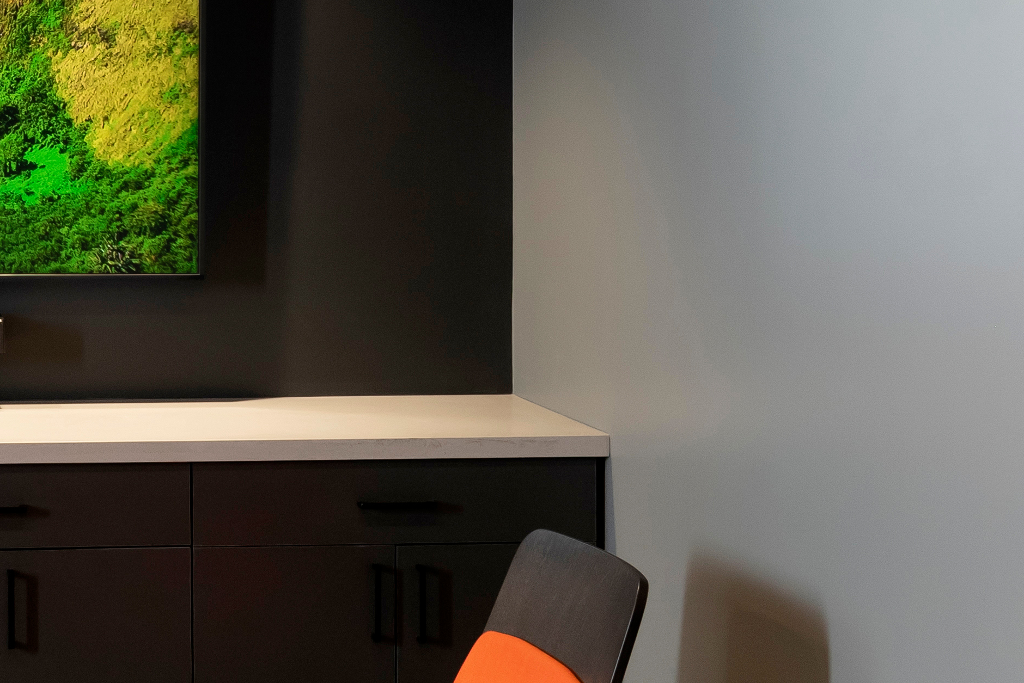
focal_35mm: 96
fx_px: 2732
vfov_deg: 14.2
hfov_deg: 20.2
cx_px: -111
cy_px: 153
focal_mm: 30
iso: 800
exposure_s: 1/25
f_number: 7.1
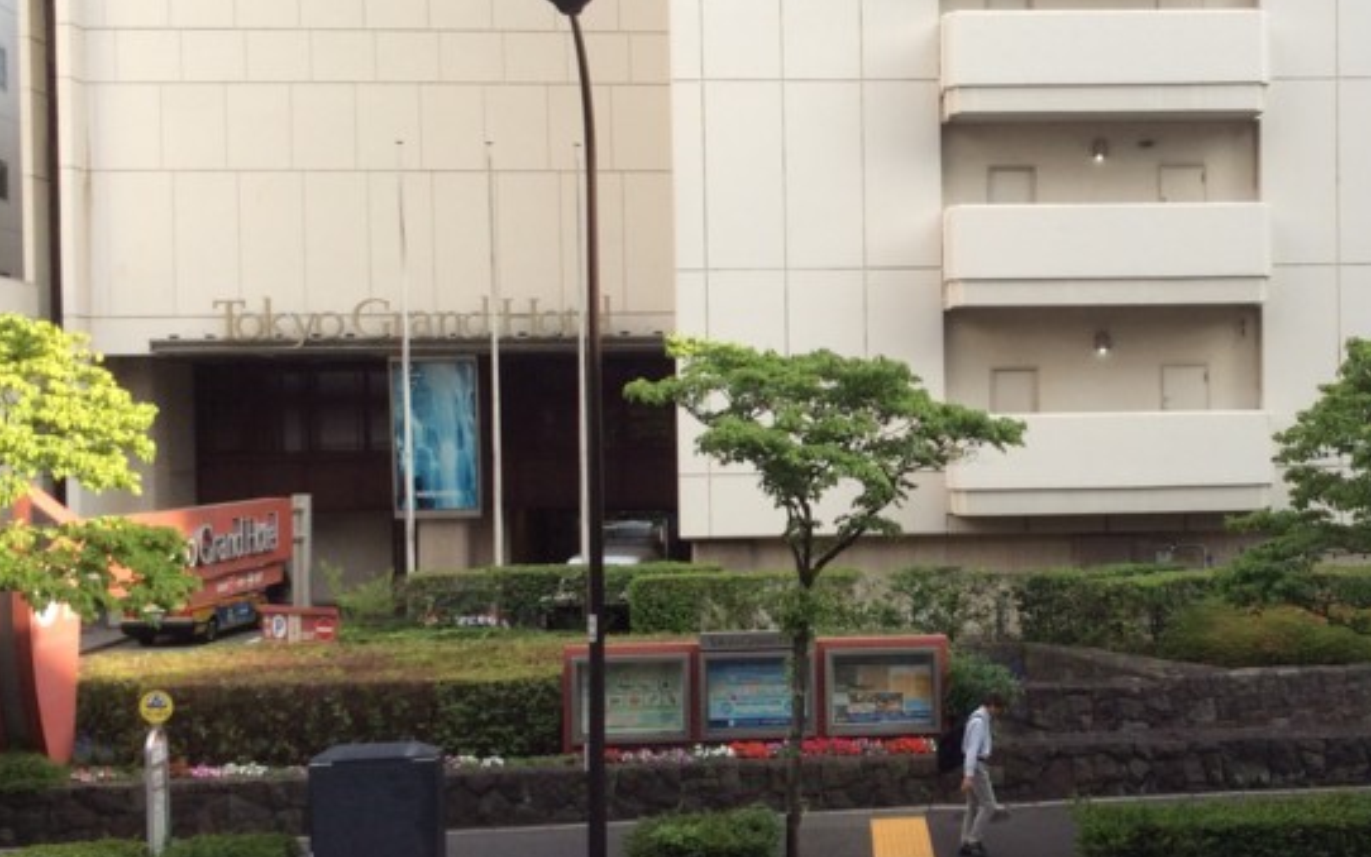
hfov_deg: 39.6
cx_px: 961
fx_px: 1869
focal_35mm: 50
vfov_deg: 25.8
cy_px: 458
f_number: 2.4
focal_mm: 3.3
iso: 32
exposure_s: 1/268
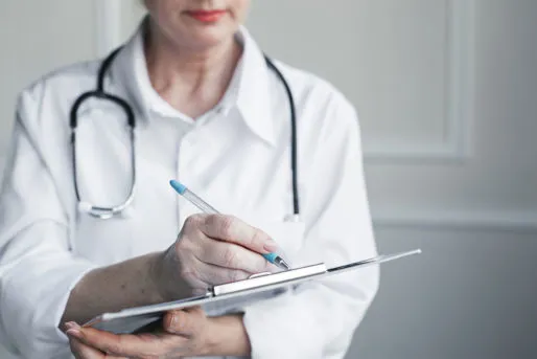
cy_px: 180
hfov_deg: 39.6
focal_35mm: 50
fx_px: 746
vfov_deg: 27.0
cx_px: 268
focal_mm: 50
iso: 400
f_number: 3.5
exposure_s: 1/250
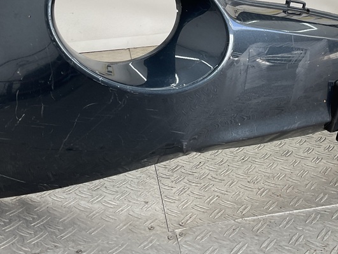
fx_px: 537
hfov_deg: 34.5
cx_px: 229
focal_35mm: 55
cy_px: 29
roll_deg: +1.3
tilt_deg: -12.0
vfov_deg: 25.8
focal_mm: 3
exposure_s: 1/120
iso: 20
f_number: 1.8
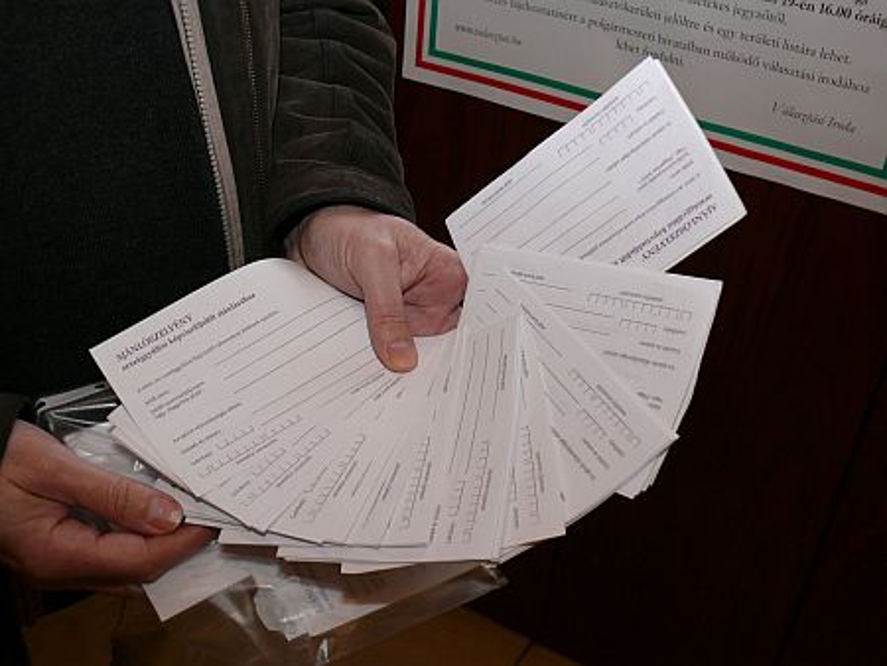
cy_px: 333
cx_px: 444
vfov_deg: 35.2
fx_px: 1051
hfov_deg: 45.8
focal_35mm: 41
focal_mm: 8.3
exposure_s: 1/30
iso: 100
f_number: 2.8
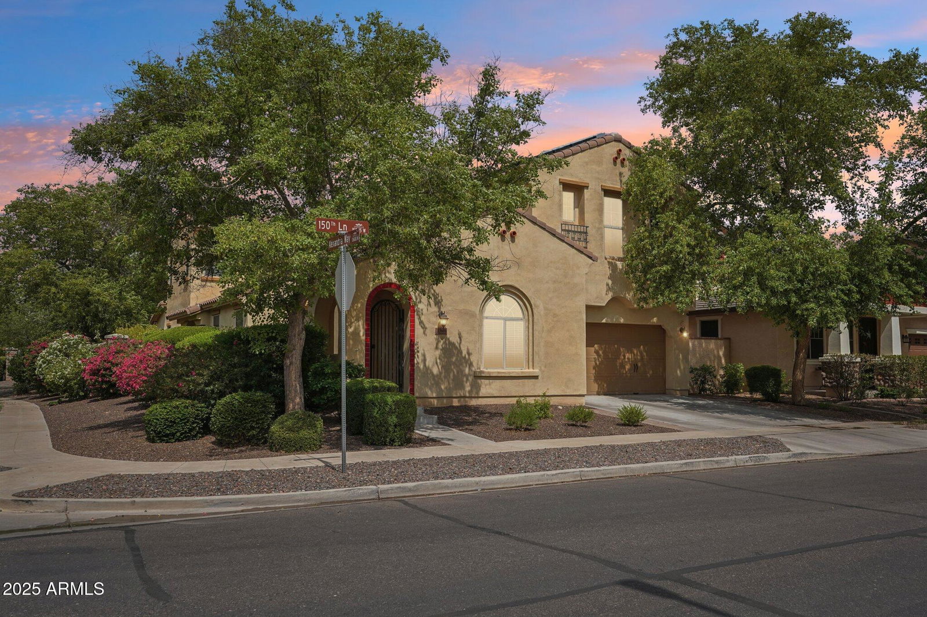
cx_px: 464
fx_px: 772
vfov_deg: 43.6
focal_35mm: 30
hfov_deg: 61.9
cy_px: 308
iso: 400
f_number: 8
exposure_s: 1/1000
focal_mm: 30
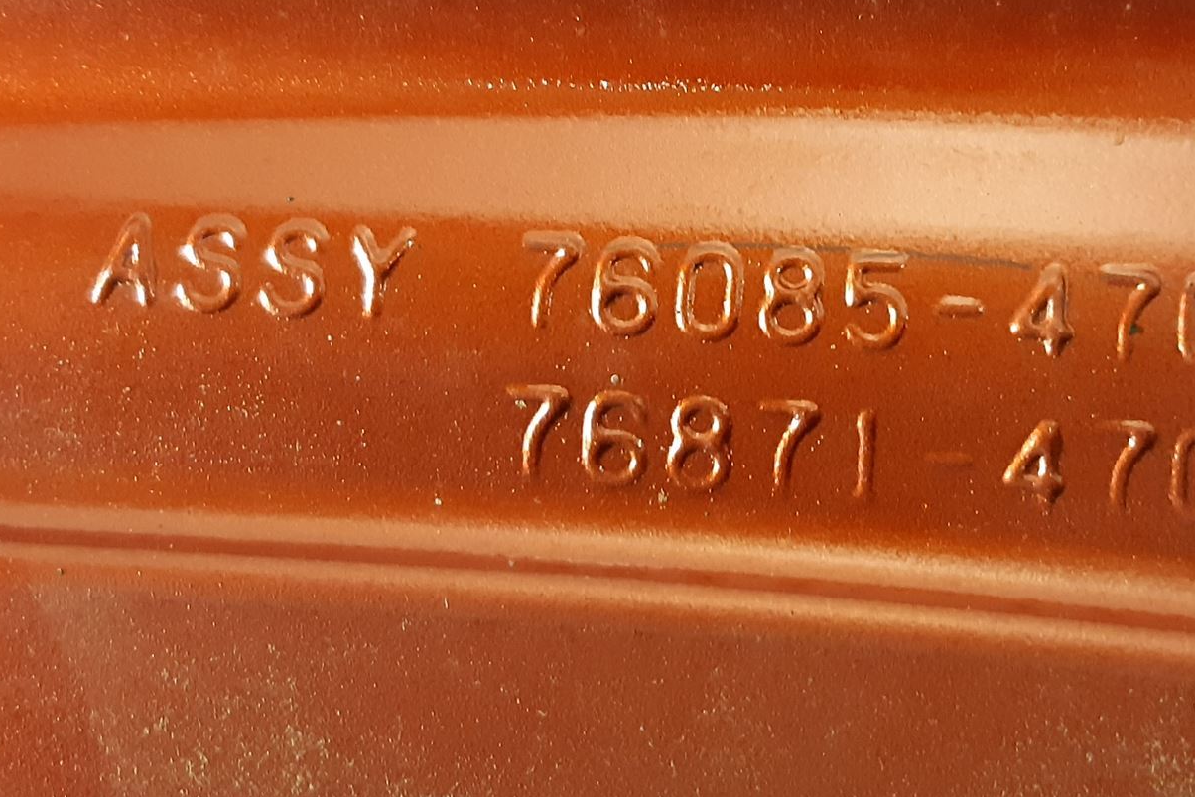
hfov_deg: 41.6
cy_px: 308
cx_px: 878
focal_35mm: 46
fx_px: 1527
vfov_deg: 29.2
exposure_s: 1/25
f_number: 1.7
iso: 640
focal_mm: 3.93
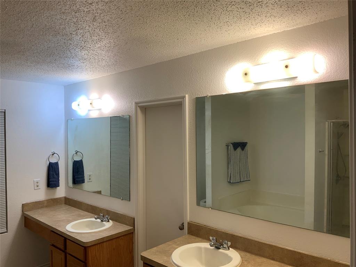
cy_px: 134
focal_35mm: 29
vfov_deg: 48.2
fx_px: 298
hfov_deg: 61.7
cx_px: 178
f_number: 1.8
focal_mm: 3
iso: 32
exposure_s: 1/120
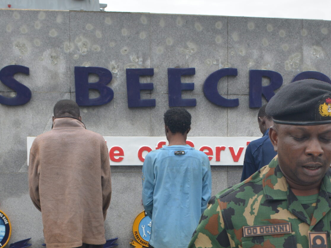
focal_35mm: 66
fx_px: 631
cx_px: 237
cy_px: 204
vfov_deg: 21.9
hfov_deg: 29.1
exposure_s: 1/200
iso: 200
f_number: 7.1
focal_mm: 20
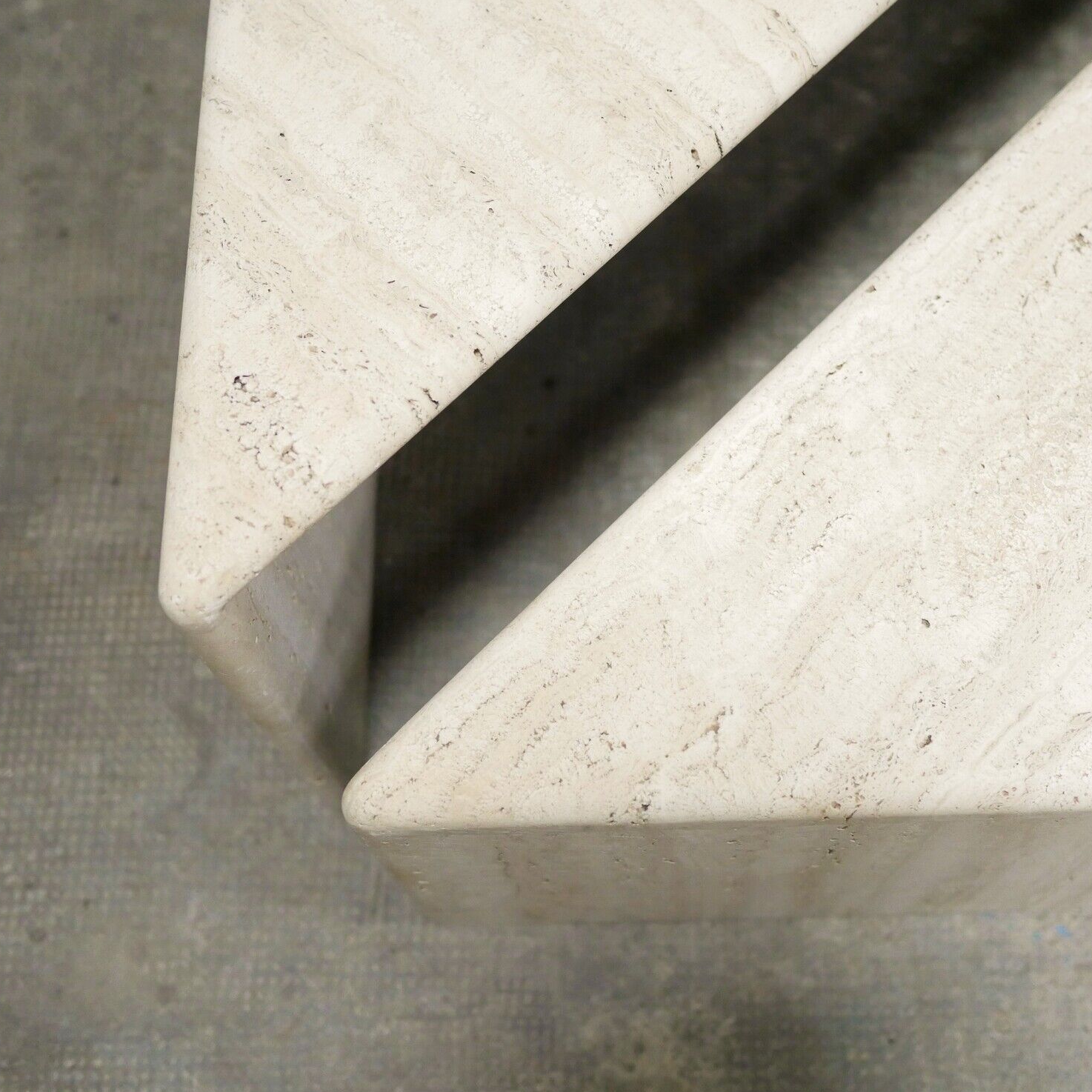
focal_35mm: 48
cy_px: 553
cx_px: 659
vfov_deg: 35.4
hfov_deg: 35.2
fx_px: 1713
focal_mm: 20
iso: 2000
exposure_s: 1/60
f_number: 1.7
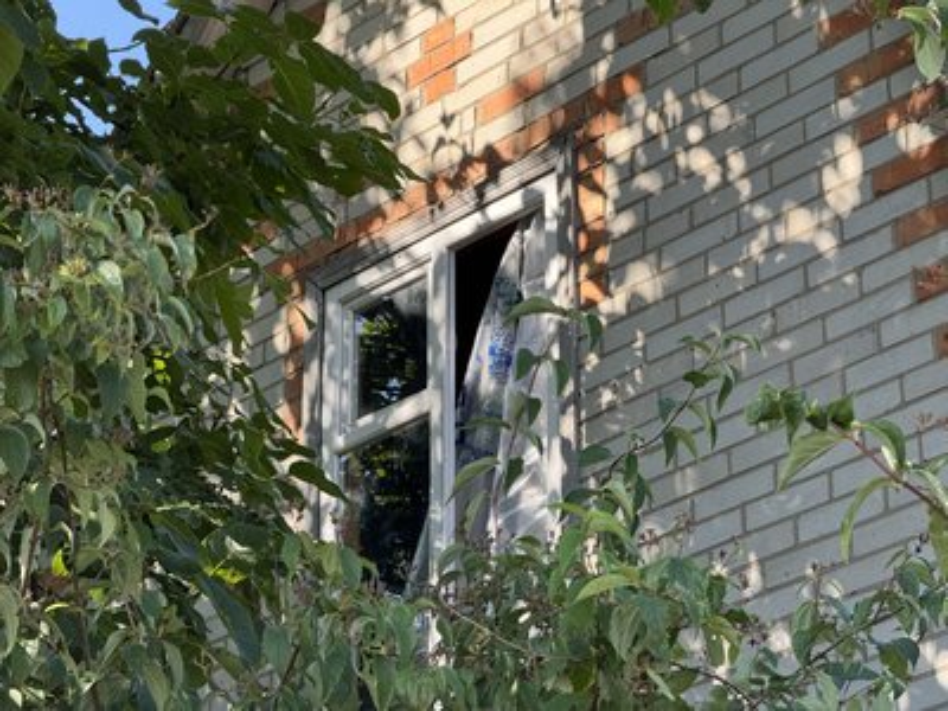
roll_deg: +0.9
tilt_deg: +24.5
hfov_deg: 16.4
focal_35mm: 120
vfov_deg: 12.3
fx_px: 3286
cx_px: 474
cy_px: 356
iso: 50
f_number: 2.8
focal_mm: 15.66
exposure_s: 1/222
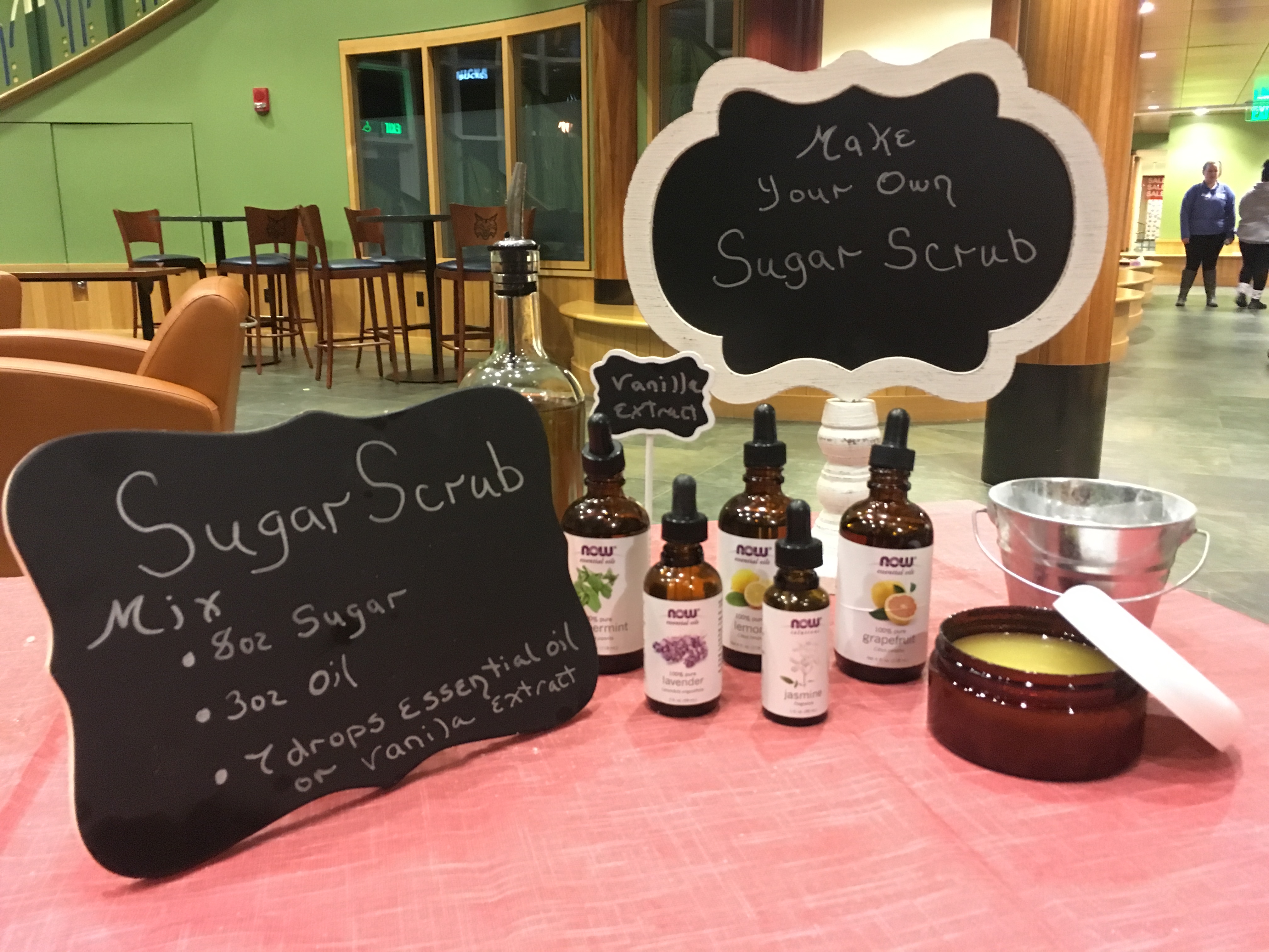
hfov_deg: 61.7
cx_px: 634
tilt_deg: -13.0
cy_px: 476
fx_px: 1063
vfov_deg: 48.2
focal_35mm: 29
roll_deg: +0.4
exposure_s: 1/15
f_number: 2.2
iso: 320
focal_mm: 4.15
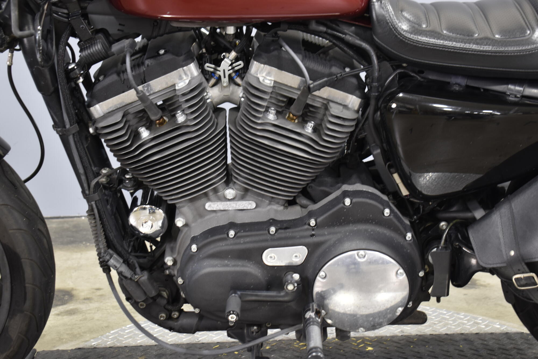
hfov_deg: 29.2
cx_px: 269
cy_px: 180
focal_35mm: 69
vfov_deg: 19.7
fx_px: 1031
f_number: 5.3
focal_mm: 46
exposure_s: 1/4
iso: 400
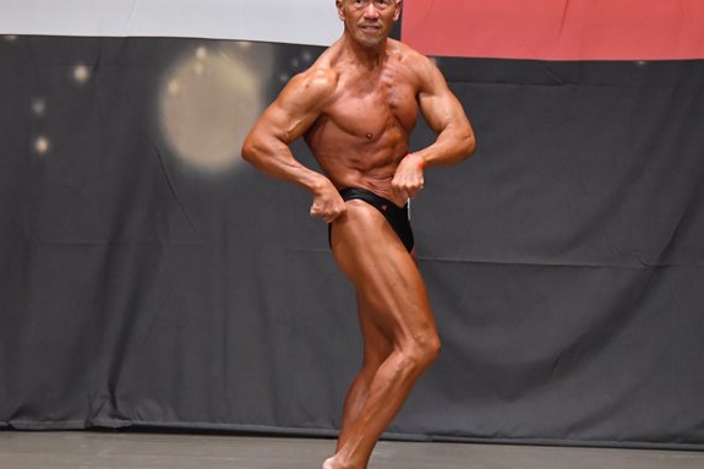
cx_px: 390
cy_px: 225
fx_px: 5923
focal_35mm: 303
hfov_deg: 6.8
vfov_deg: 4.5
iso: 6400
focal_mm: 150
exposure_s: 1/400
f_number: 5.6
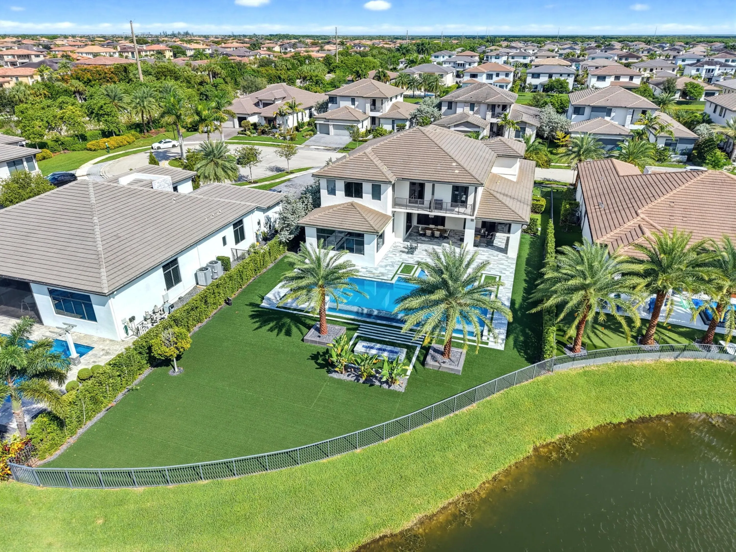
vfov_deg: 56.8
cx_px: 368
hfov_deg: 71.6
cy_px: 276
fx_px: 510
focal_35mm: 24
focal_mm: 8.7
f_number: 1.8
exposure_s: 1/3200
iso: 230
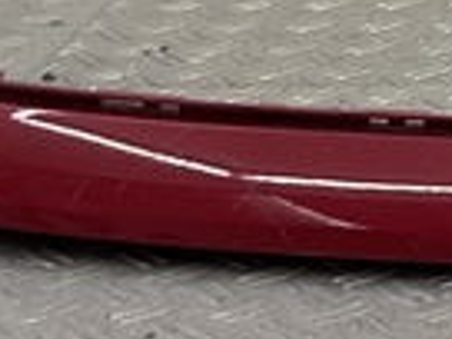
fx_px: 2807
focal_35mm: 215
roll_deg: -1.1
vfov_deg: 6.4
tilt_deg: -6.9
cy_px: -585
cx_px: 1030
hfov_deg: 8.5
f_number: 1.8
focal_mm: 3
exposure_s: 1/120
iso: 25
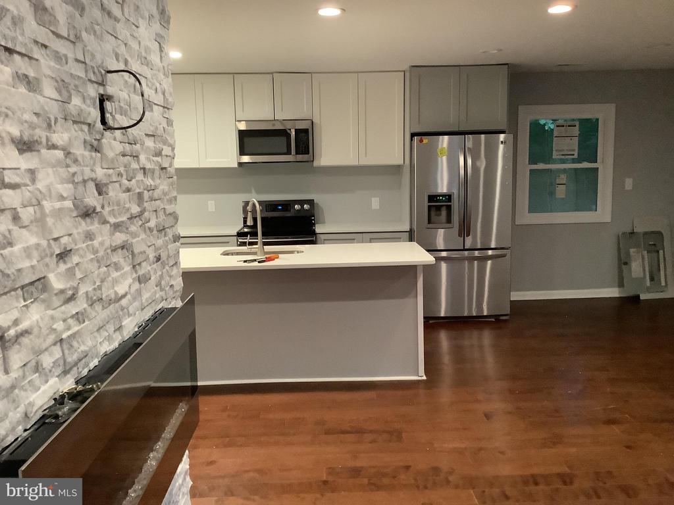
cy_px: 252
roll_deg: +0.0
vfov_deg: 45.4
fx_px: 604
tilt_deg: -7.8
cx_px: 337
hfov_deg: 58.4
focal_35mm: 31
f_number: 2.4
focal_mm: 3.3
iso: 400
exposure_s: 1/30
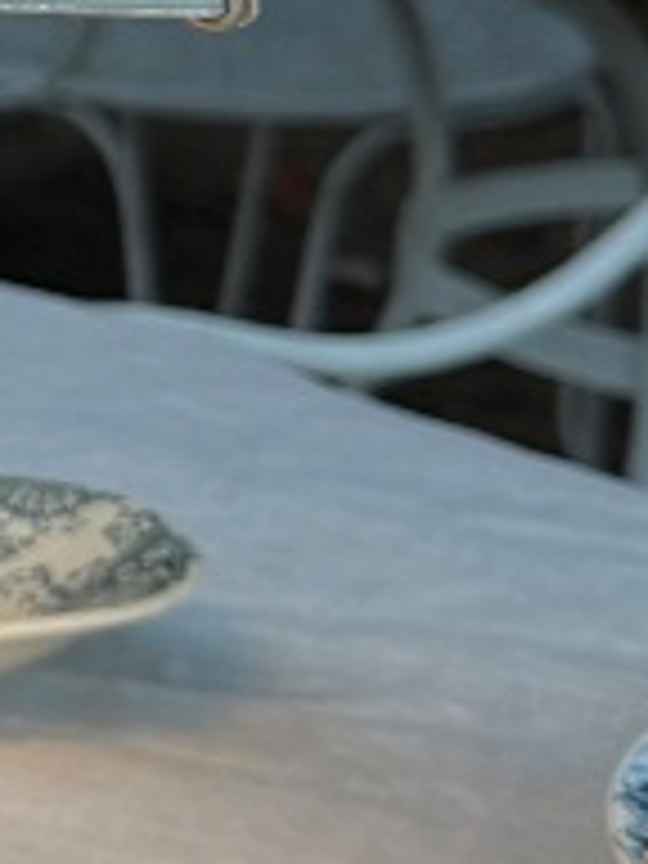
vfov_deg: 13.0
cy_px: -27
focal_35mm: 150
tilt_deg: -11.6
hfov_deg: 8.5
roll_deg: +0.0
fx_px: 3744
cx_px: -1174
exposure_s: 1/121
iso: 160
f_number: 1.78
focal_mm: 6.76
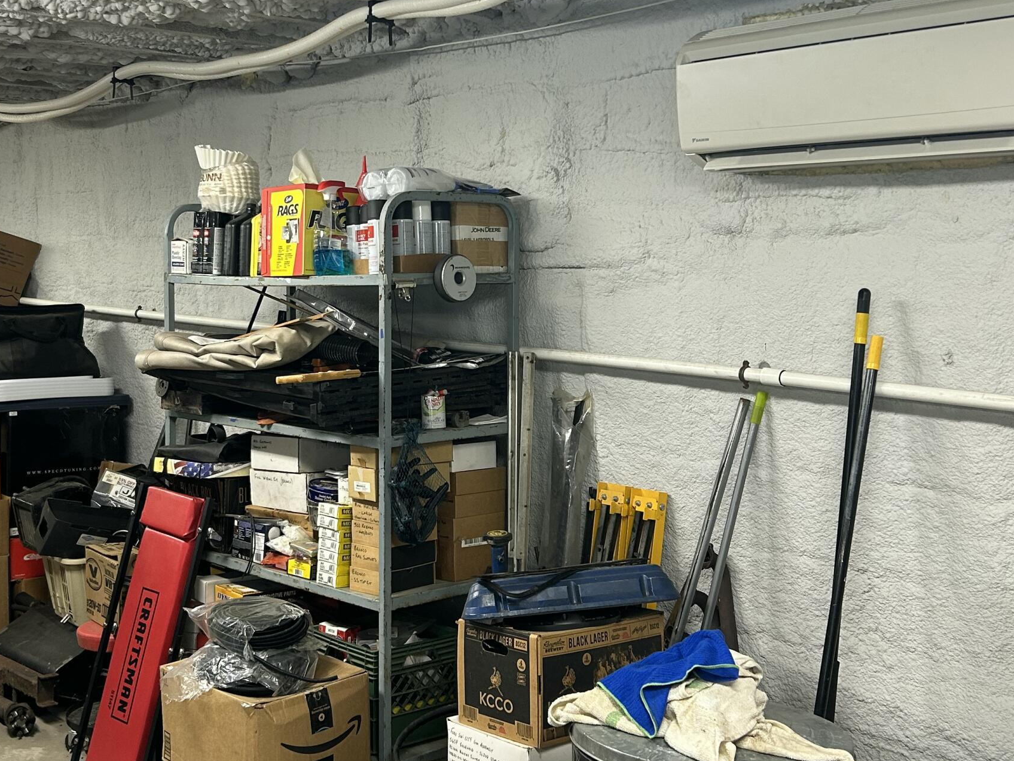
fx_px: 1347
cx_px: 420
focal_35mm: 46
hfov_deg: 41.1
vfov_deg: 31.4
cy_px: 293
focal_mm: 5.7
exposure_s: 1/60
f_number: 1.5
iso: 100
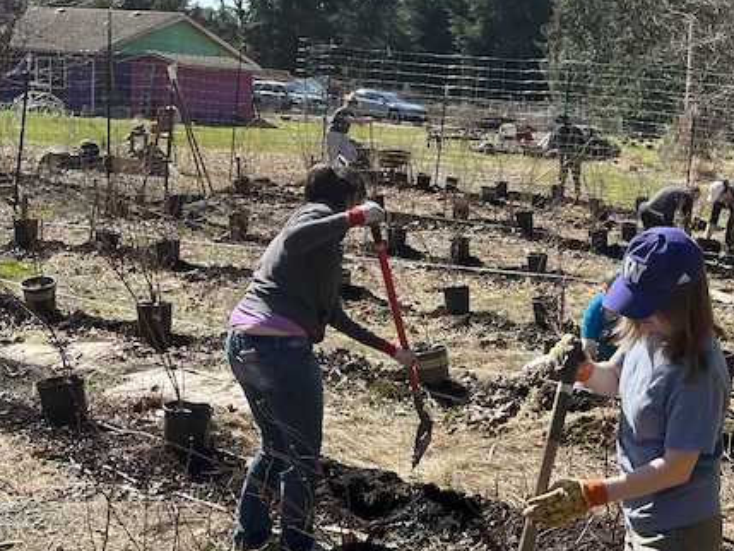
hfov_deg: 28.4
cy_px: 282
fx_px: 1315
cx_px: 808
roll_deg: -3.5
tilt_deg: -7.1
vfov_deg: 23.7
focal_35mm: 62
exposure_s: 1/1404
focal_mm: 5.1
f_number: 1.6
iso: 50
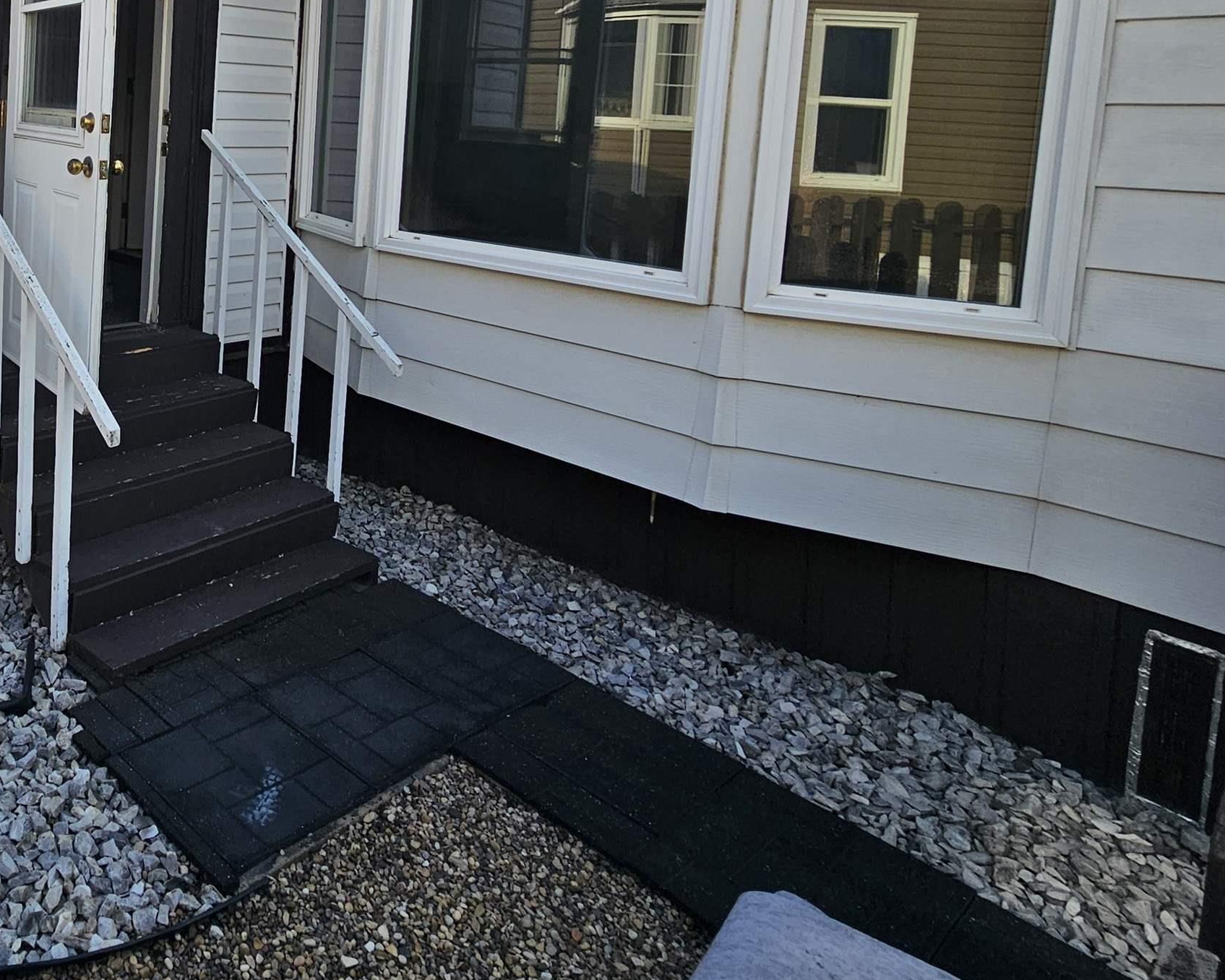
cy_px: 190
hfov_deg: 61.6
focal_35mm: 23
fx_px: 834
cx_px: 131
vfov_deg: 56.3
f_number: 2.2
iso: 50
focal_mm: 2.2
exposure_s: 1/1076
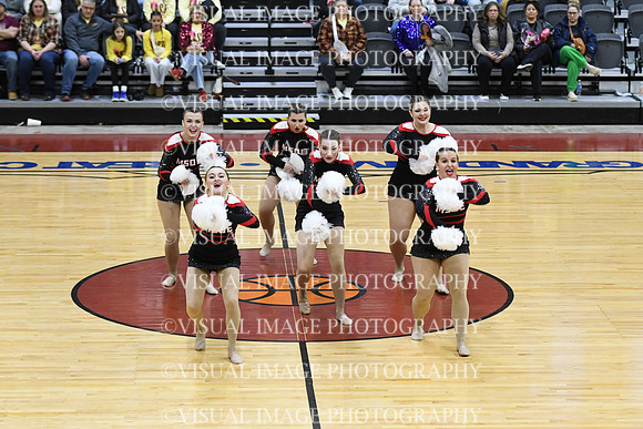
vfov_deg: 11.2
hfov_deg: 16.6
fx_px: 2197
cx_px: 322
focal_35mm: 123
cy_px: 214
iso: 3200
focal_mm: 82
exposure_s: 1/400
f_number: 2.8
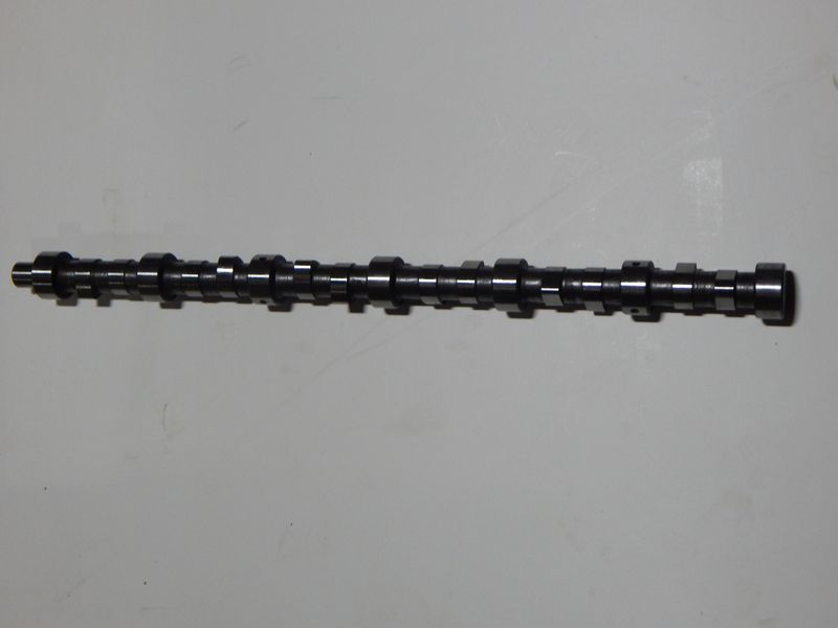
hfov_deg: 31.7
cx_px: 419
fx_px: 1477
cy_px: 314
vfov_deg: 24.0
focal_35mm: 61
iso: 400
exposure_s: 1/25
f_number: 4
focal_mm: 10.9
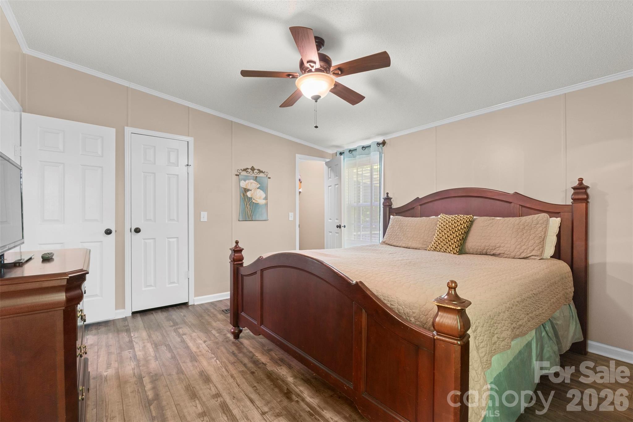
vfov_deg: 72.0
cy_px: 211
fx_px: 290
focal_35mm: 16
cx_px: 316
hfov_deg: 95.0
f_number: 9
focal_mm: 11
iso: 250
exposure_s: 4
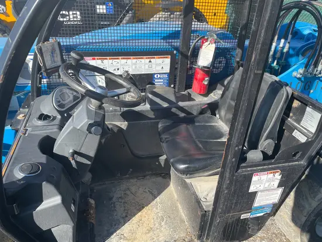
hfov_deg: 67.3
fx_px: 242
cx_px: 161
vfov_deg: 53.1
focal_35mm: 26
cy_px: 121
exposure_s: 1/1221
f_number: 1.6
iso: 32
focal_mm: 4.2
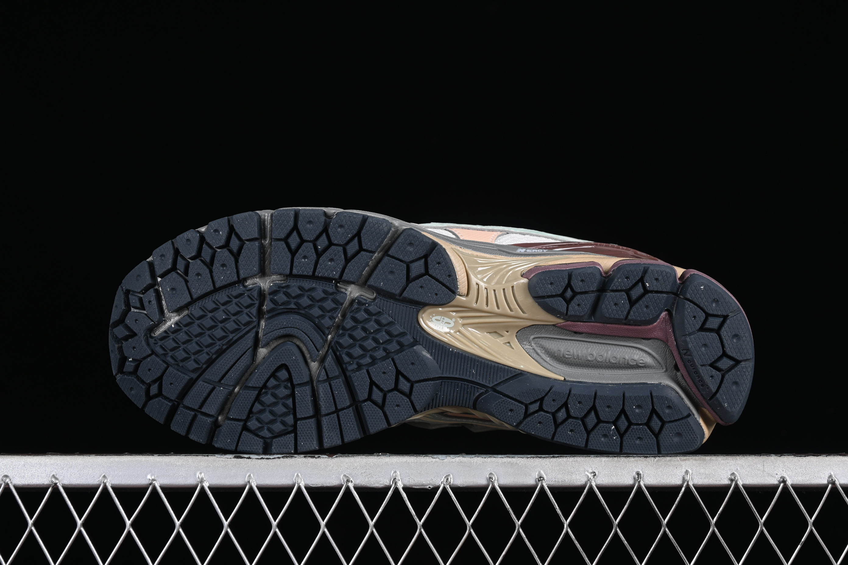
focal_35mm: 75
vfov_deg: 18.2
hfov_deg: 27.0
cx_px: 424
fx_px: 1767
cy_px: 282
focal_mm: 50
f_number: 6.3
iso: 160
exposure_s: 1/60
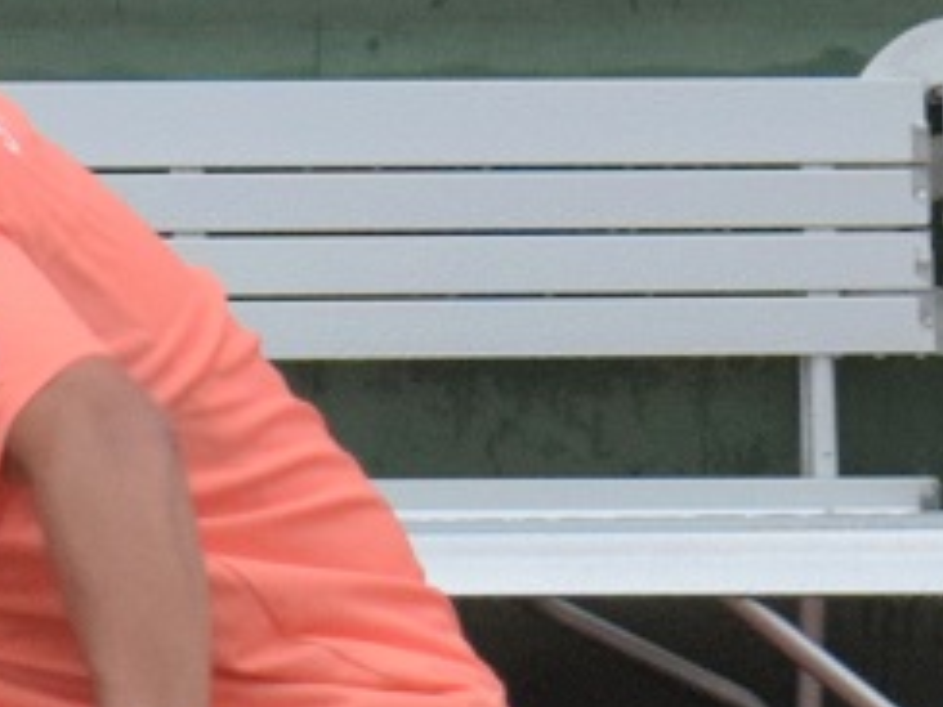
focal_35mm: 509
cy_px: 749
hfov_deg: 3.9
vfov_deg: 2.9
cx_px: 19
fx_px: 13866
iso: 1600
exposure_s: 1/1600
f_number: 4.5
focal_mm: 86
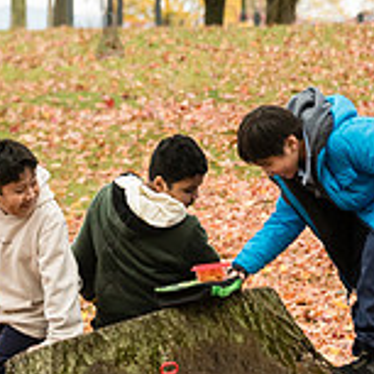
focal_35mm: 313
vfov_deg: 5.6
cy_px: 252
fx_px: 3826
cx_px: 108
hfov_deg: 5.6
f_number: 4
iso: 4000
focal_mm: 97
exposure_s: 1/320
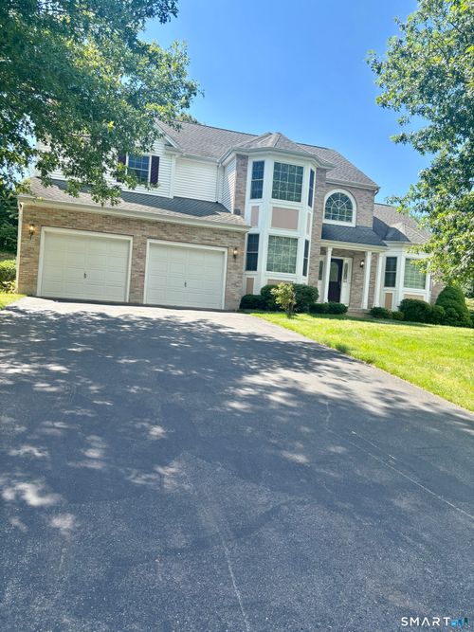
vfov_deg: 67.3
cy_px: 316
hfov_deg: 53.0
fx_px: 475
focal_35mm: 26
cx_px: 237
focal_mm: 5.96
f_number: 1.6
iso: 50
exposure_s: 1/1115
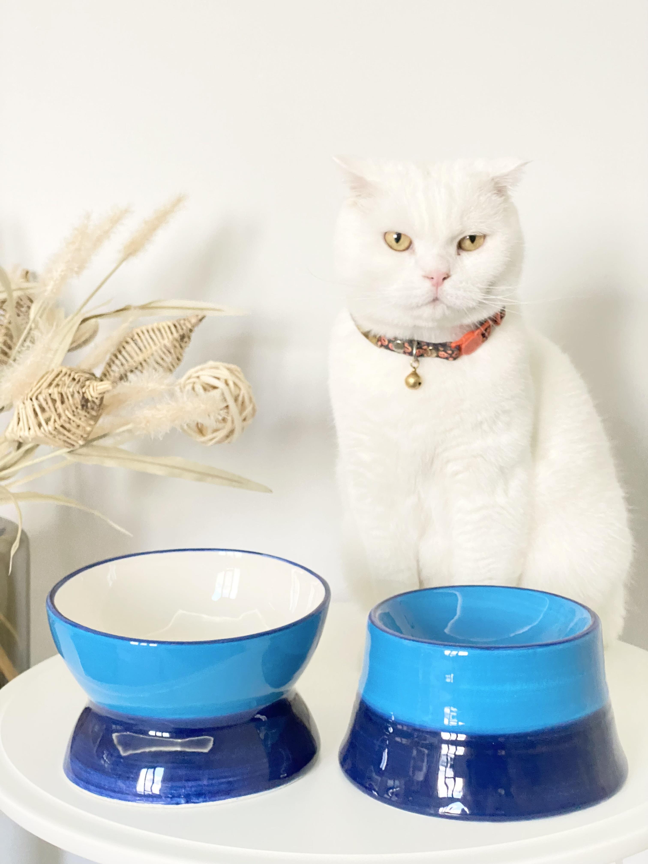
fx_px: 1298
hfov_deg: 28.0
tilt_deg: -6.4
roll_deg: +0.5
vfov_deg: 36.8
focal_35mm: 52
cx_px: 324
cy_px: 432
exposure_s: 1/60
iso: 640
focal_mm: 6
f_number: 2
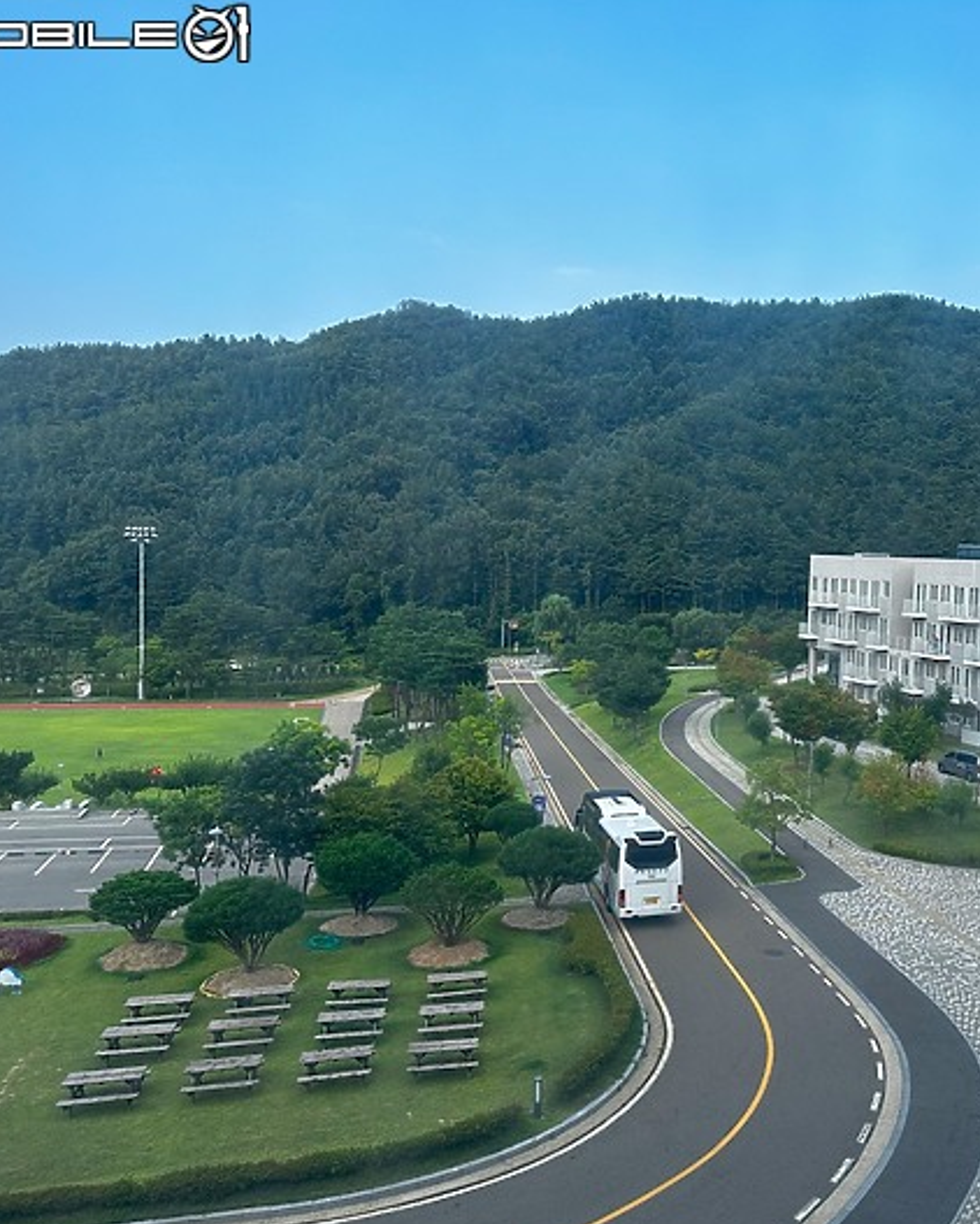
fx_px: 1159
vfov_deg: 55.6
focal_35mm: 32
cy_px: 620
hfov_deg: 44.1
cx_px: 752
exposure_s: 1/791
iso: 80
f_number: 1.78
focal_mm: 6.86
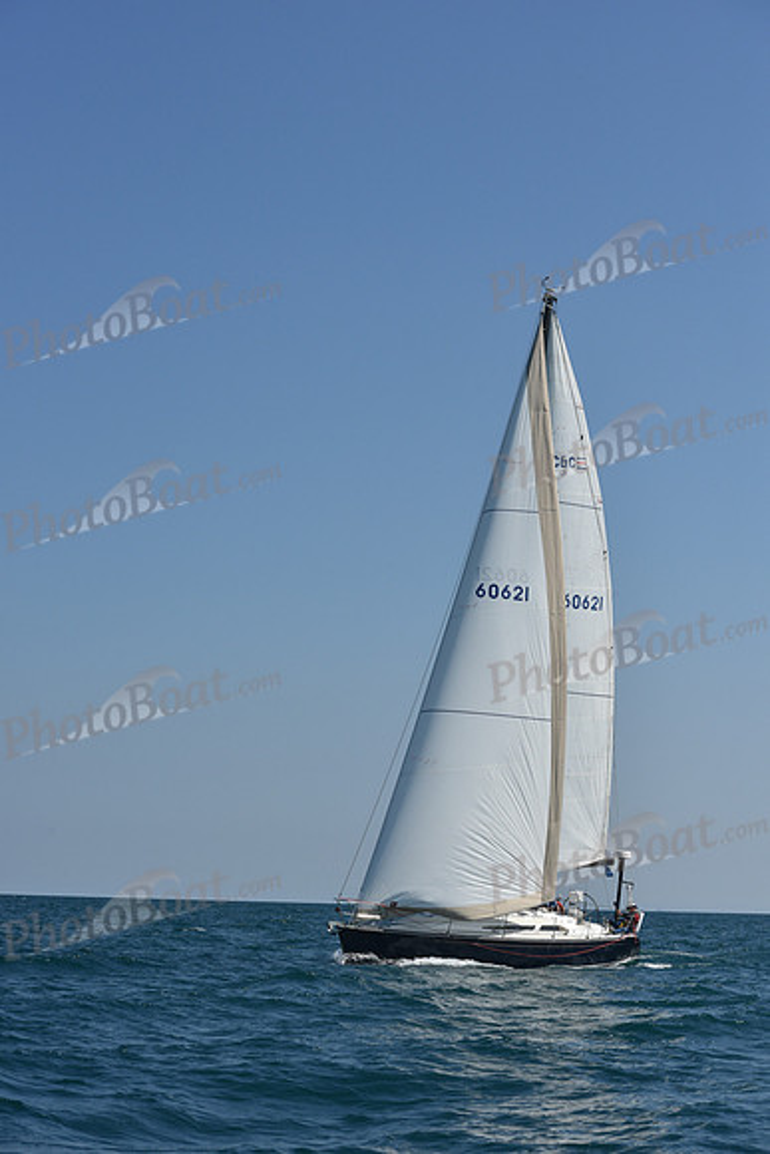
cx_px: 385
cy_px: 577
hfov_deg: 19.5
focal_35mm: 70
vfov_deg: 28.8
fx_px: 2244
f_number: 8
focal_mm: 70
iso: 250
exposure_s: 1/1600
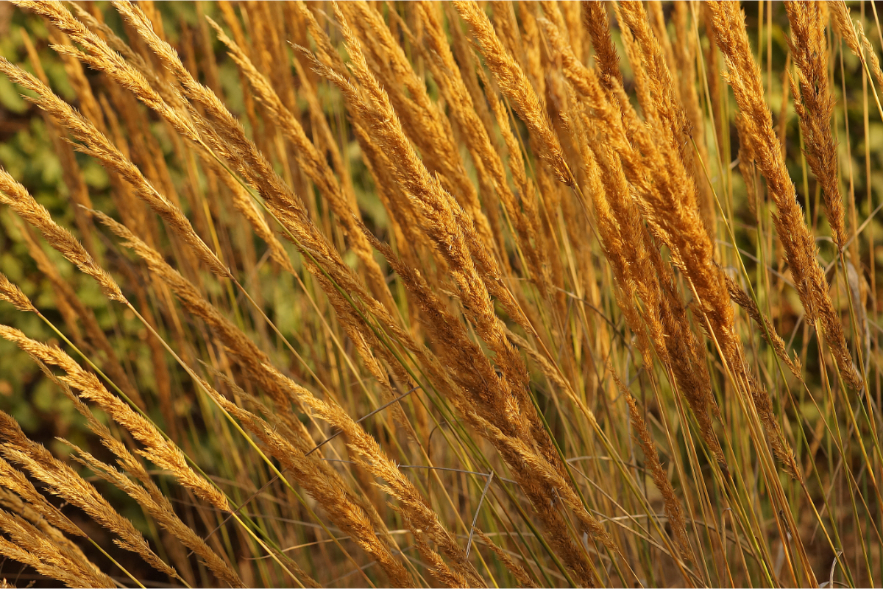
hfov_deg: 13.7
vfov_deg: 9.1
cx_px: 442
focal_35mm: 150
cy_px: 294
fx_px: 3679
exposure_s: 1/160
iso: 400
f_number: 8
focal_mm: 100
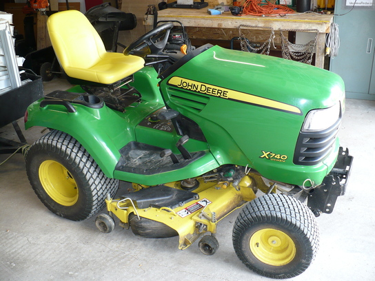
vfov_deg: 38.7
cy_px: 140
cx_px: 188
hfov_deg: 50.1
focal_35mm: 37
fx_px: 401
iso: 125
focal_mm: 6.1
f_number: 2.8
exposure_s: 1/30
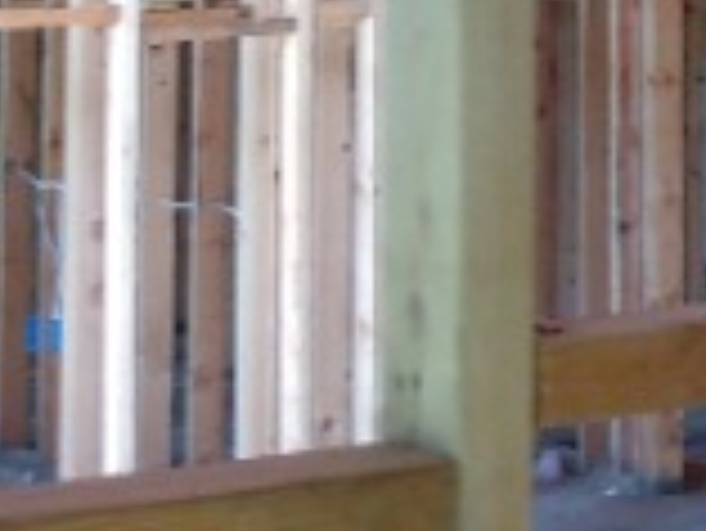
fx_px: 2388
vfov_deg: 11.5
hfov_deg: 15.2
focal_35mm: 117
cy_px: -508
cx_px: 1133
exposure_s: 1/30
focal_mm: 3.54
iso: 216
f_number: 2
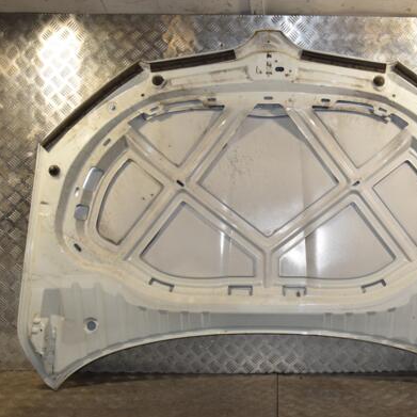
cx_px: 284
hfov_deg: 38.6
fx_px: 586
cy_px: 211
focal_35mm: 43
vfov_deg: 39.2
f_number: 10
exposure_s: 1/200
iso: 800
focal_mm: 22
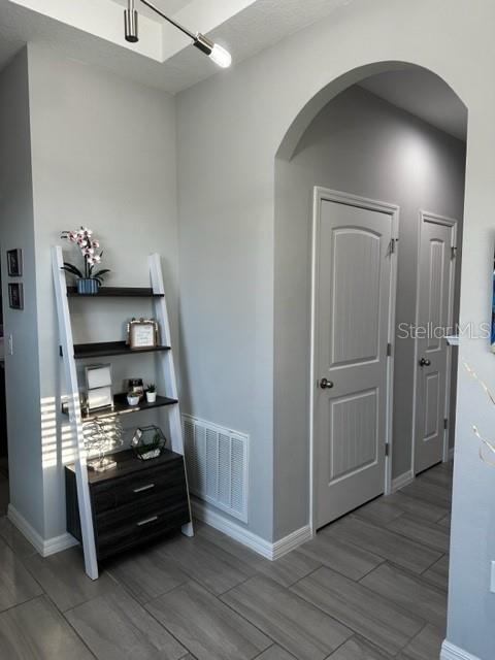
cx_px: 248
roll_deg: -0.2
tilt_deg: -5.0
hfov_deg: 56.8
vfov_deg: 71.6
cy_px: 330
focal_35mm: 24
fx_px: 458
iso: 125
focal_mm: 6.86
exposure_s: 1/120
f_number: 1.78
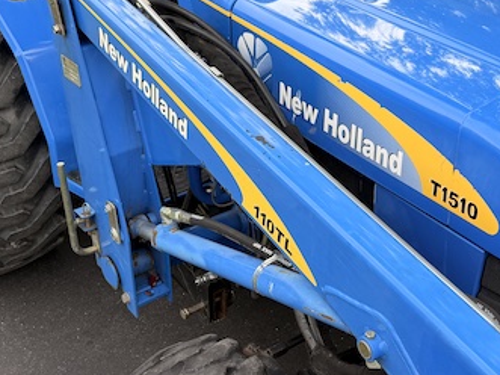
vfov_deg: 25.2
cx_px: 323
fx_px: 837
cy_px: 144
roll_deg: -5.2
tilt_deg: -28.3
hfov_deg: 33.0
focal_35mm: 58
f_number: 1.78
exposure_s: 1/598
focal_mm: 6.76
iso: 80
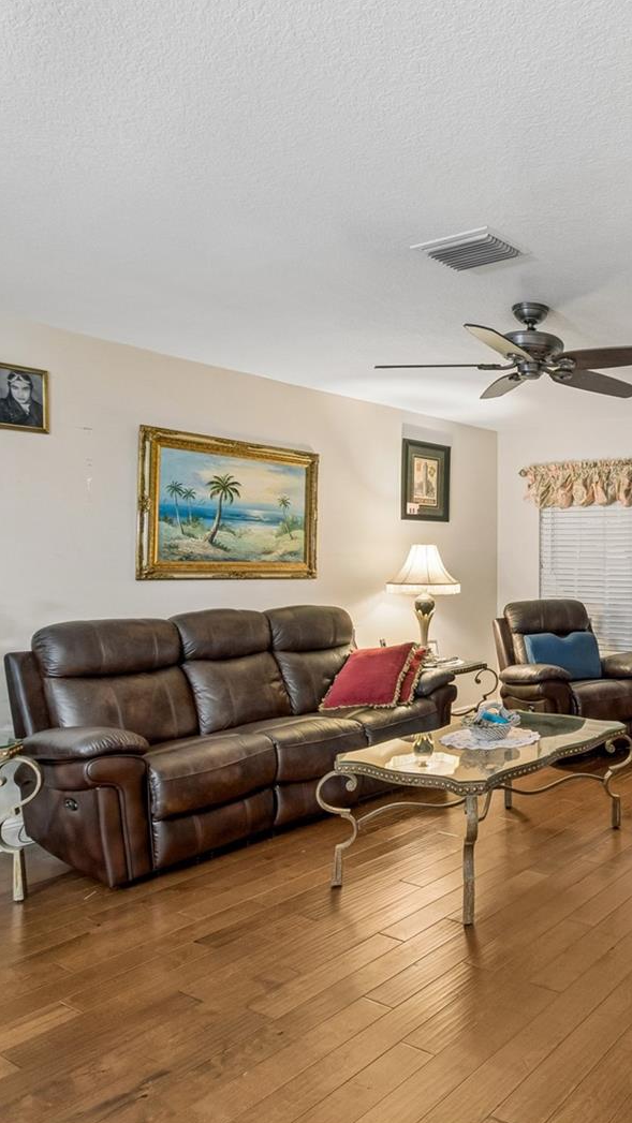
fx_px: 715
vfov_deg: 76.3
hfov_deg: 41.4
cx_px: 633
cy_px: 557
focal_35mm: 24
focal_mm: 10
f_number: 7.1
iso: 100
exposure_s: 1.3
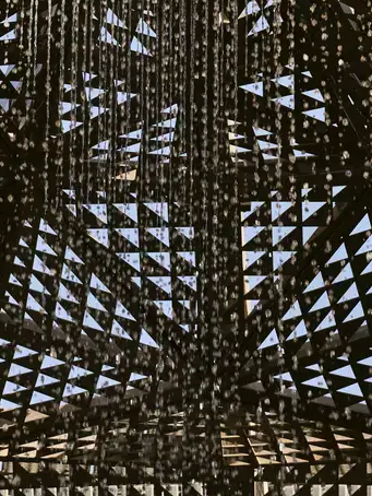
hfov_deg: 5.7
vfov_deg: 7.5
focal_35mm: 261
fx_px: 3736
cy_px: -202
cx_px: 128
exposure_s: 1/500
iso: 400
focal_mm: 100
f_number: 5.6
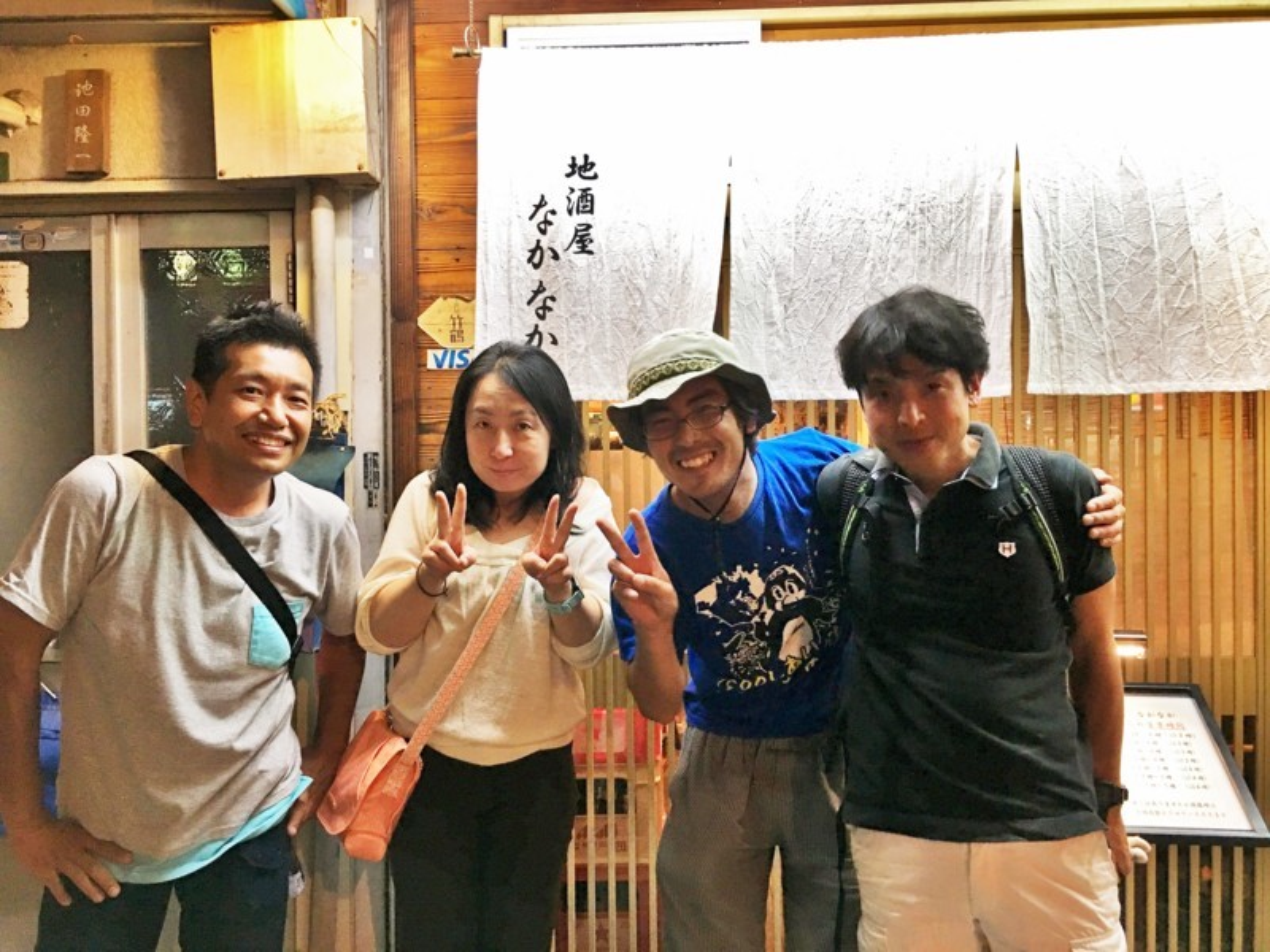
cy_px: 476
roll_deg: +0.5
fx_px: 1064
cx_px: 635
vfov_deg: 48.2
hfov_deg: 61.7
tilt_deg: +0.0
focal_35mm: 29
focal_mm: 4.15
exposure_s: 1/15
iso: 64
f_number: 2.2
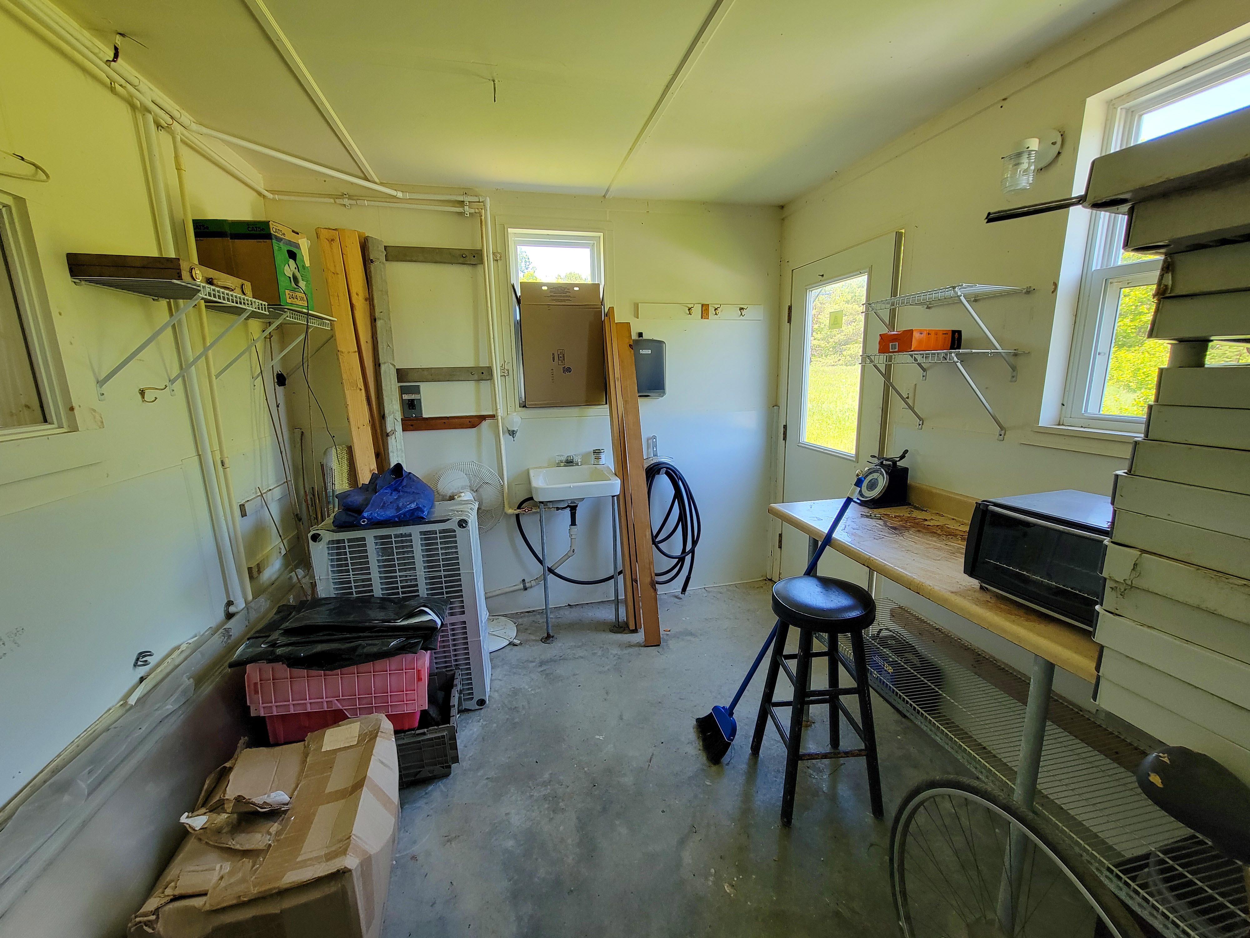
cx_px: 625
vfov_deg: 89.9
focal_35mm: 13
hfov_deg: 106.2
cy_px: 469
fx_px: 469
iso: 160
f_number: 2.2
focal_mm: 2.2
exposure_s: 1/60
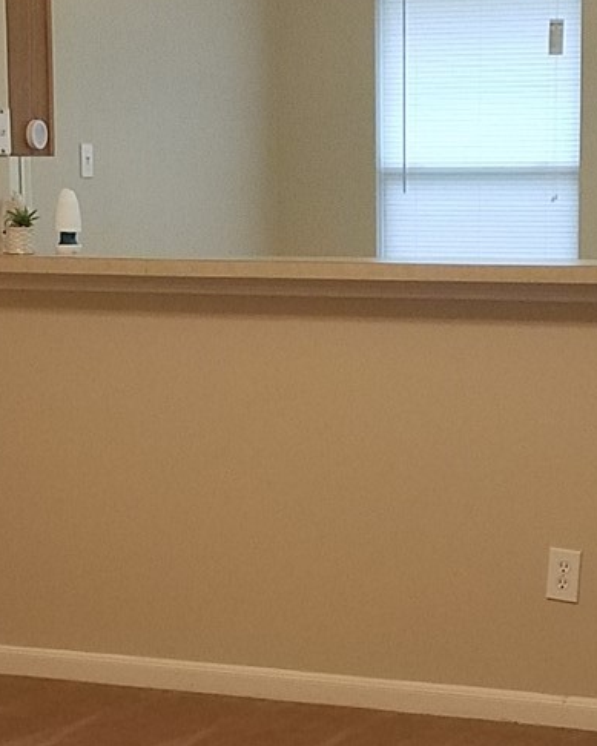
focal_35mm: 107
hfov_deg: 14.4
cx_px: 371
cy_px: 470
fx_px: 2362
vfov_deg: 17.9
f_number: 1.7
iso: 160
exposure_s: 1/60
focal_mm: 4.2
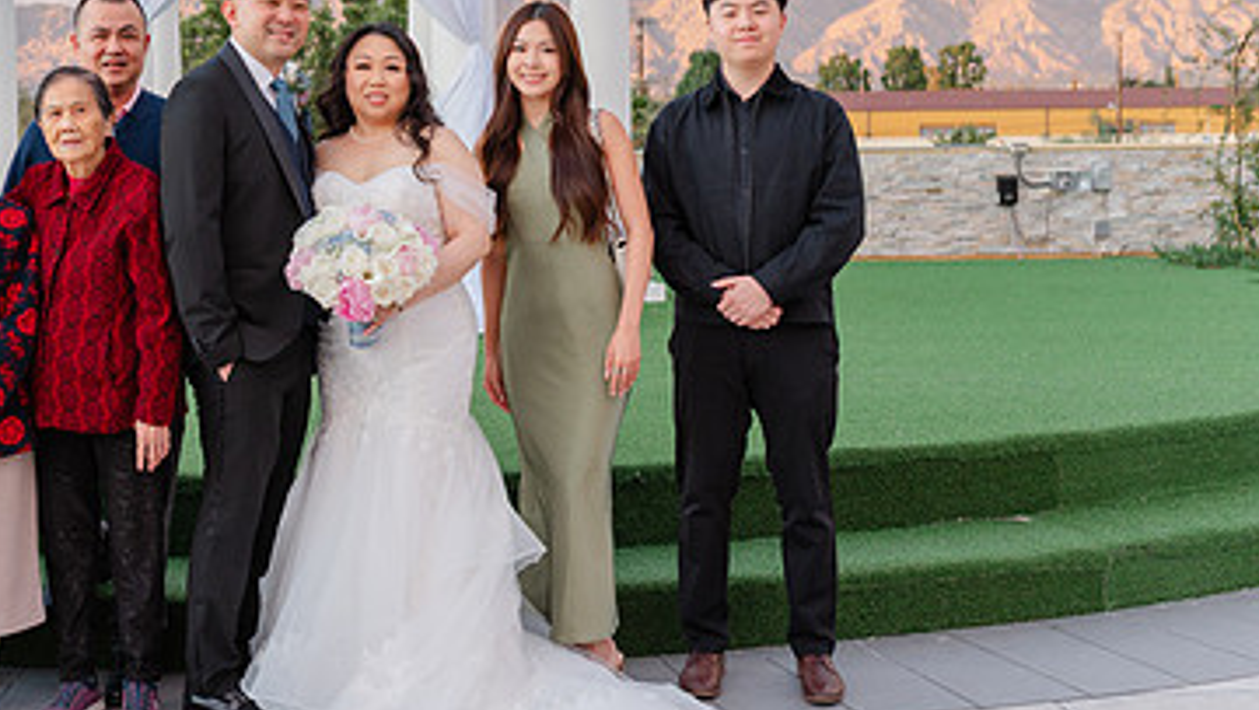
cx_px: 315
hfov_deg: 34.7
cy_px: 189
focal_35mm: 59
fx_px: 1971
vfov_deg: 20.3
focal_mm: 35
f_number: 4
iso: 160
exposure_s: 1/125
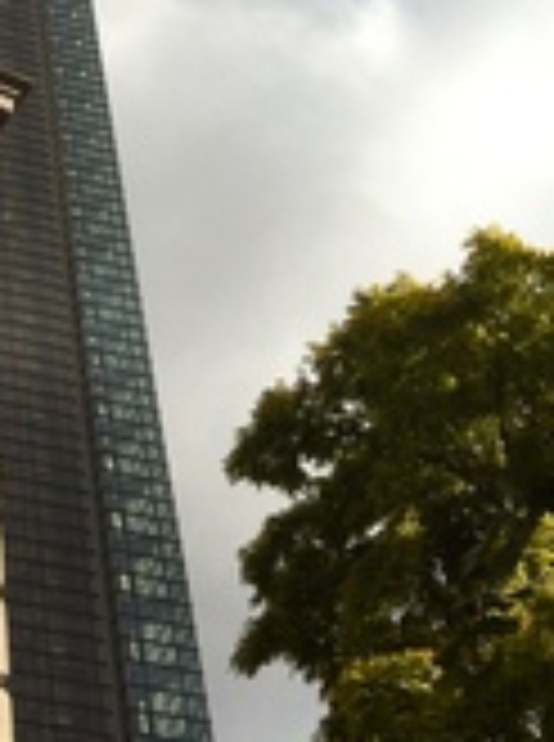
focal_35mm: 90
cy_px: 74
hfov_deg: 15.9
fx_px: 1928
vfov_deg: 21.3
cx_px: -41
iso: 80
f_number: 2.8
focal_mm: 3.85
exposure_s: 1/1676
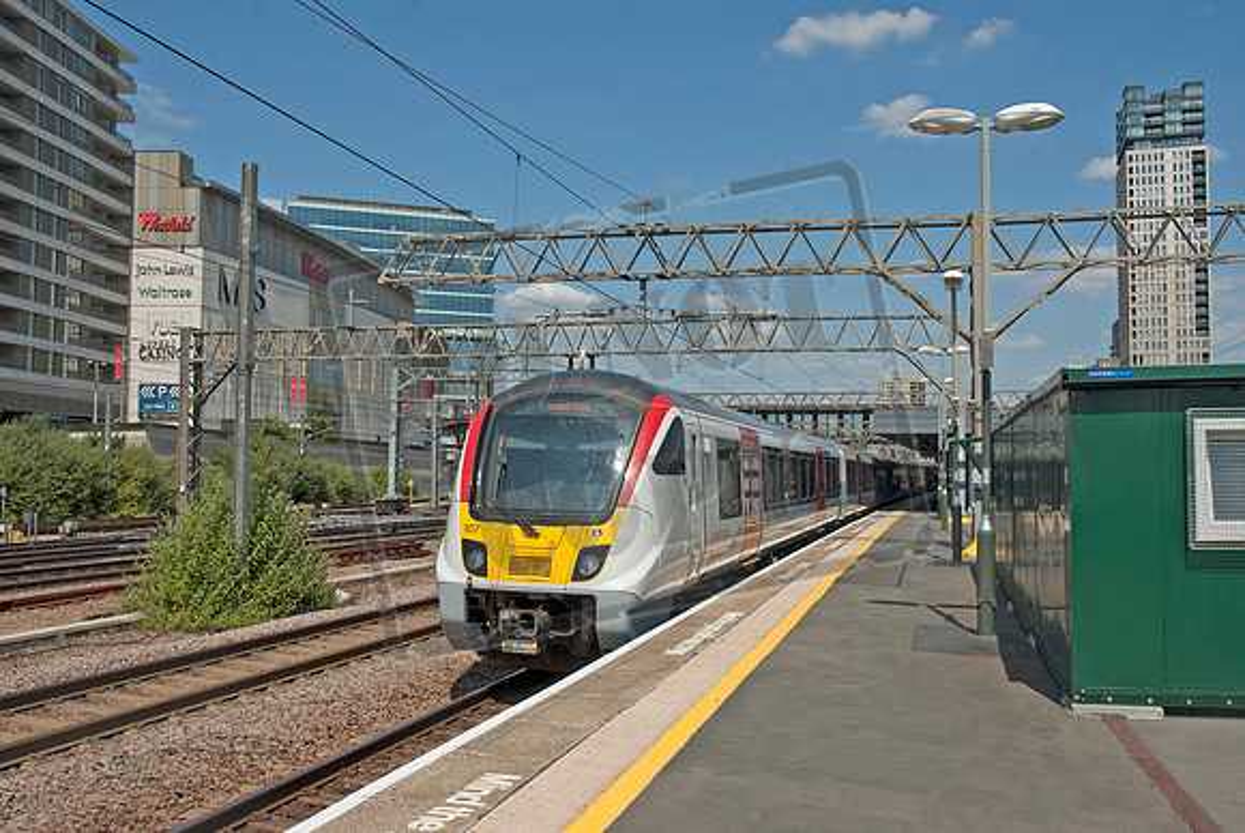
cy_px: 416
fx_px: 1142
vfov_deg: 40.1
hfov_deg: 57.2
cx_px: 622
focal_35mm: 33
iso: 200
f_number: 10
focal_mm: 22
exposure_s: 1/400
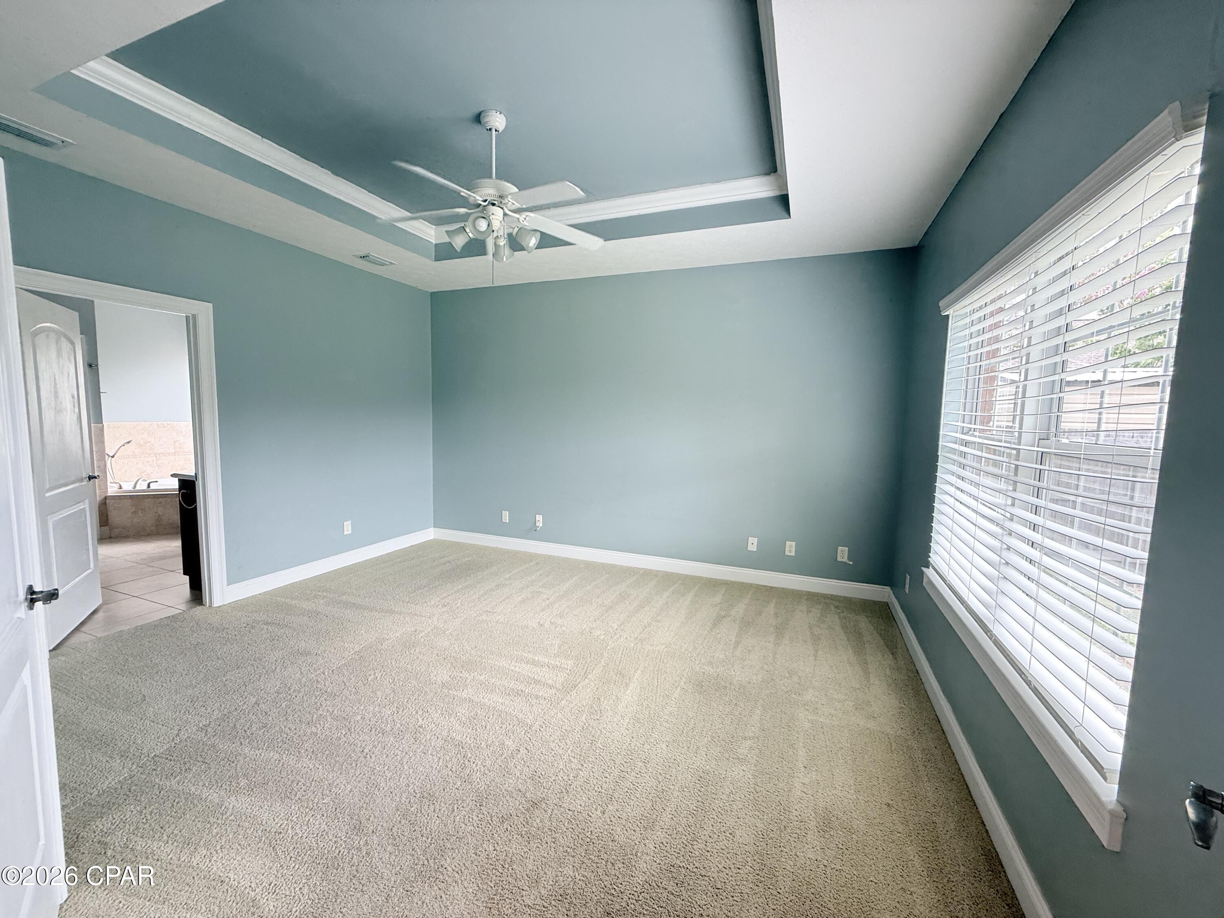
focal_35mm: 14
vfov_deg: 85.7
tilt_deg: -4.6
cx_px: 612
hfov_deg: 102.1
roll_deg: -1.0
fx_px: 495
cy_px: 459
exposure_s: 1/99
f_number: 2.2
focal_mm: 2.22
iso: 100
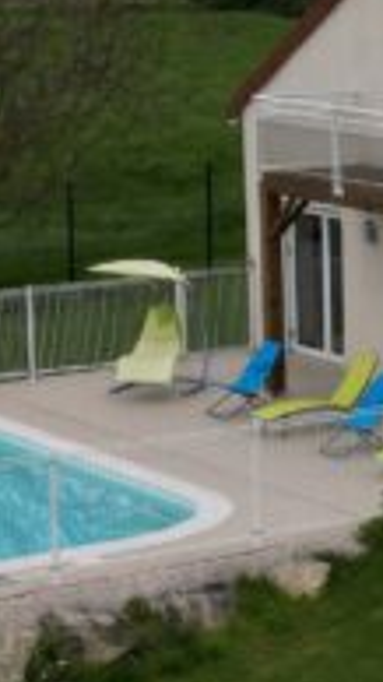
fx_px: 2494
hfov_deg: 8.0
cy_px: 313
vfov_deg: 15.6
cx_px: 949
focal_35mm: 138
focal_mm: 6.72
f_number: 1.7
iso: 100
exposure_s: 1/1250
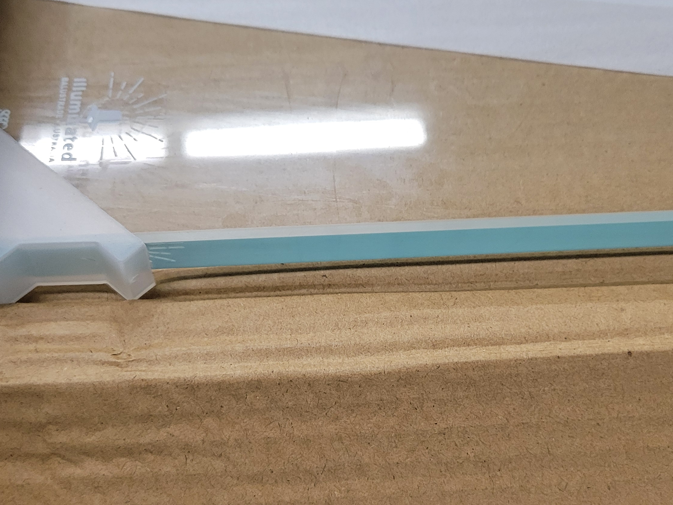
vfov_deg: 30.8
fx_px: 914
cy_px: 314
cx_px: 351
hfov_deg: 40.4
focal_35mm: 47
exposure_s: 1/120
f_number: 1.8
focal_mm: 5.4
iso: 320
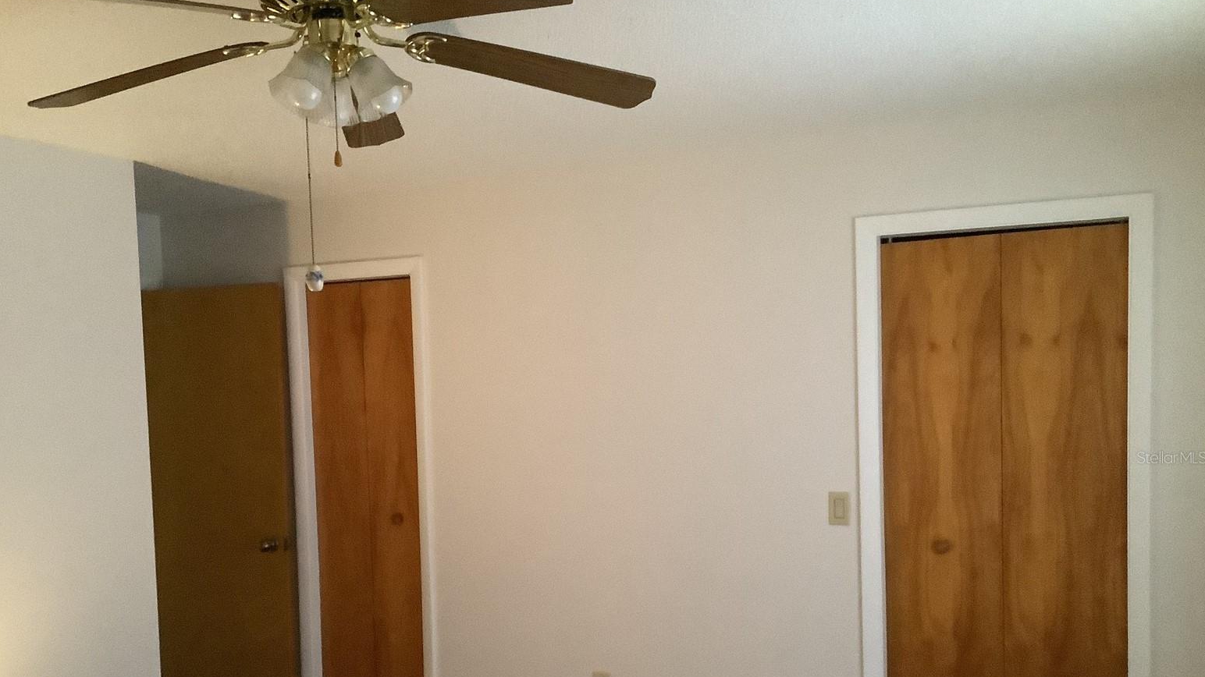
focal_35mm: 35
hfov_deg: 56.6
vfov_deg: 33.4
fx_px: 1118
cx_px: 586
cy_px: 457
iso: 640
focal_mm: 3.3
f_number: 2.4
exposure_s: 1/30
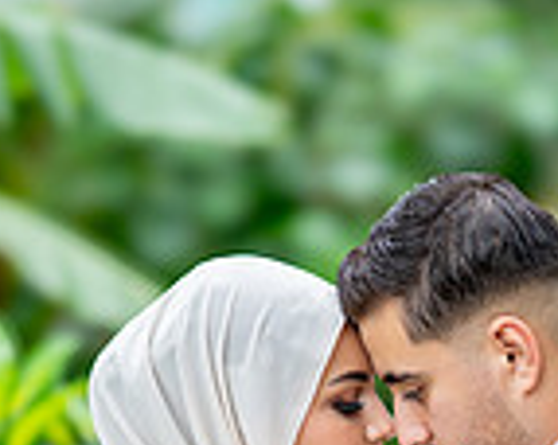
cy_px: 656
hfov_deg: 7.7
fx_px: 4140
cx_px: 460
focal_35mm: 251
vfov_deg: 6.1
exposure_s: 1/500
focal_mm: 85
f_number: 1.4
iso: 100
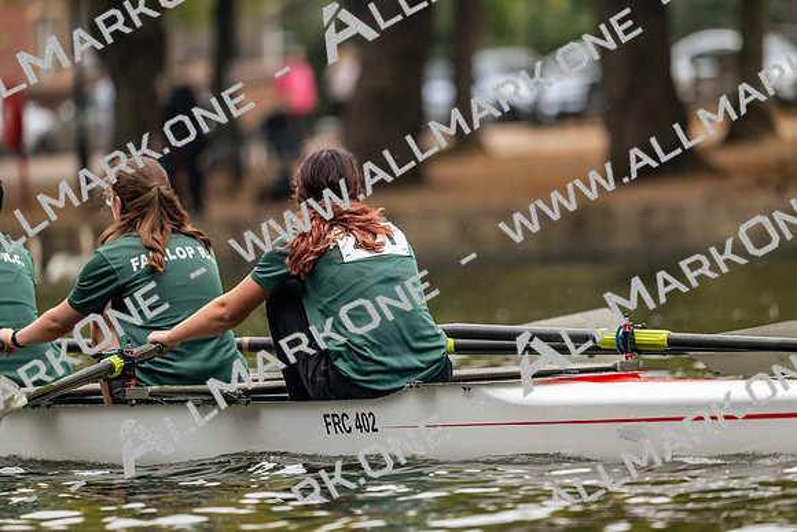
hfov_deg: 5.2
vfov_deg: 3.4
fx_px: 8857
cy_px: 266
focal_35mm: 400
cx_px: 398
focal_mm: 400
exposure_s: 1/2500
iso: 3200
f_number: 4.5
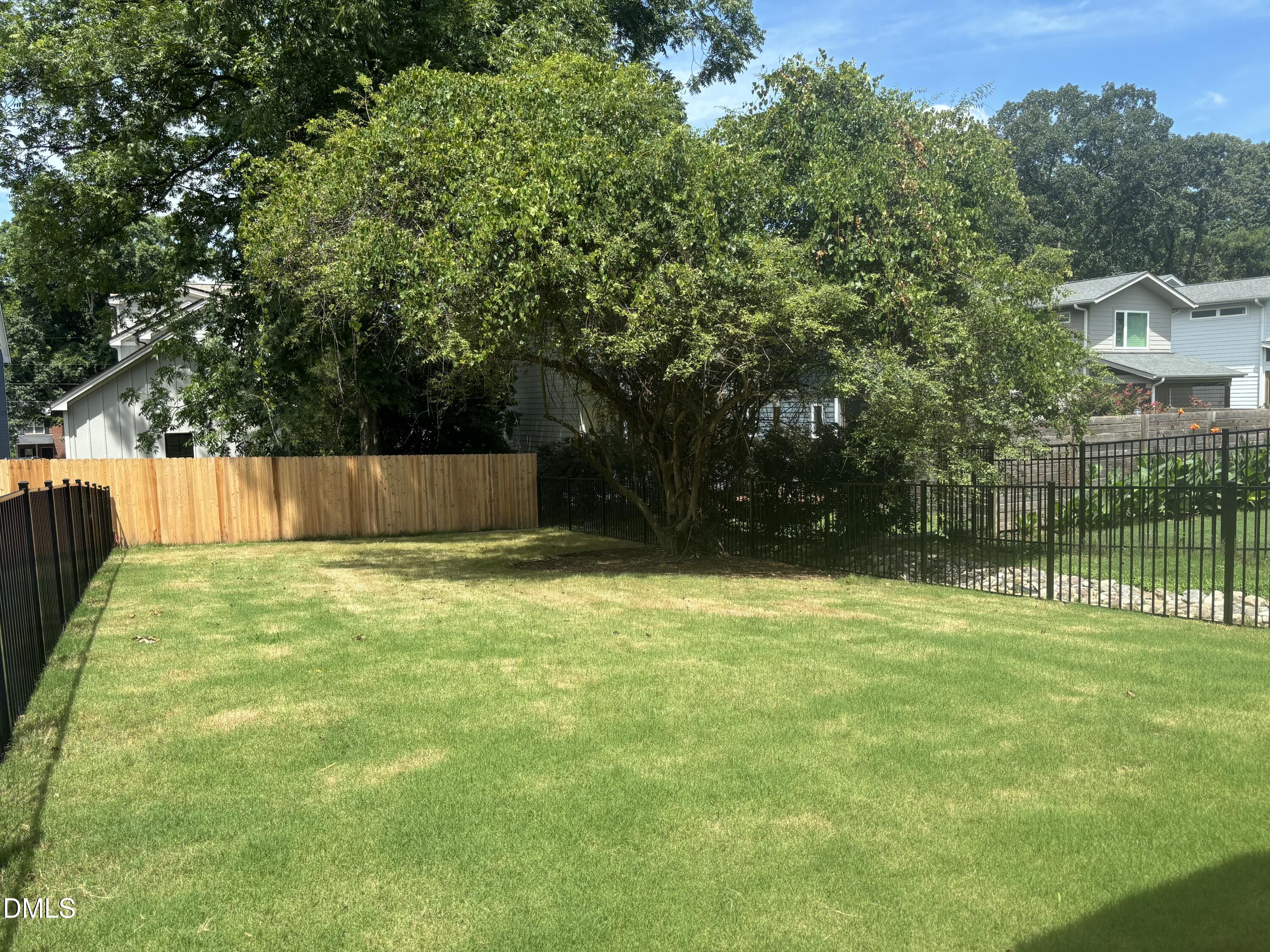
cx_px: 635
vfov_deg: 53.1
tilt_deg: -5.1
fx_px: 954
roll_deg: +2.2
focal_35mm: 26
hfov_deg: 67.3
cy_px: 476
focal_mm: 5.96
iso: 50
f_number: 1.6
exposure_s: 1/1295
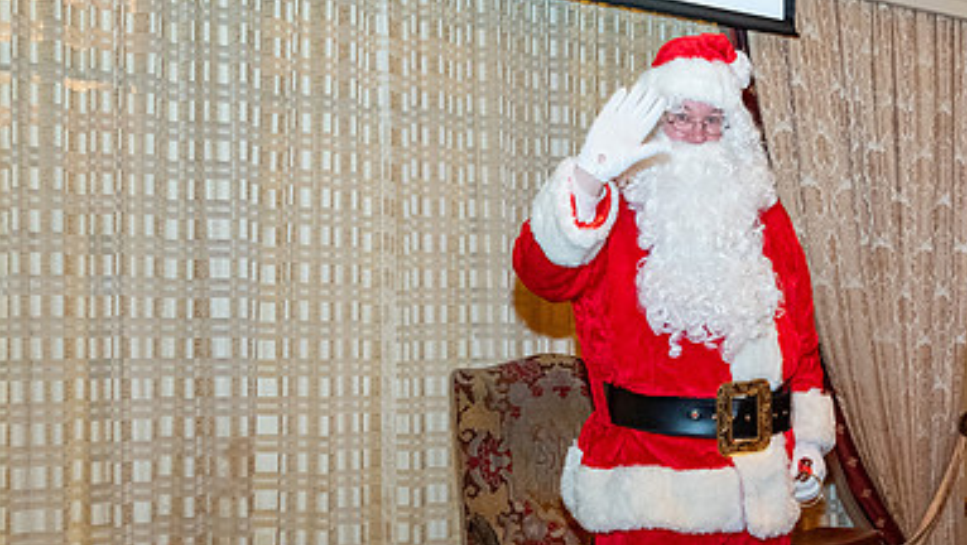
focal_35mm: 46
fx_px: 1180
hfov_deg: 43.2
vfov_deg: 25.9
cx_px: 722
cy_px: 339
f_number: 2.8
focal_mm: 19.6
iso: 2500
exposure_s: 1/125
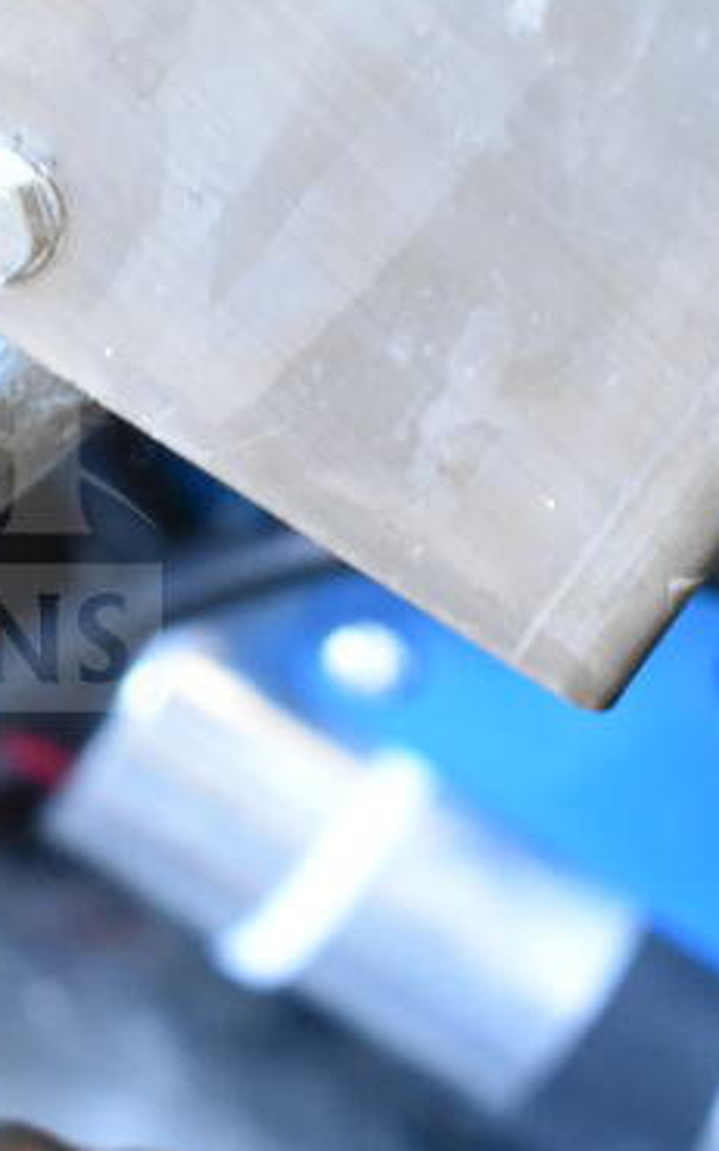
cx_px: -190
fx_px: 4738
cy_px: 464
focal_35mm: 151
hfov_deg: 8.6
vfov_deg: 13.9
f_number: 5
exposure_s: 1/60
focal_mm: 40
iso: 6400
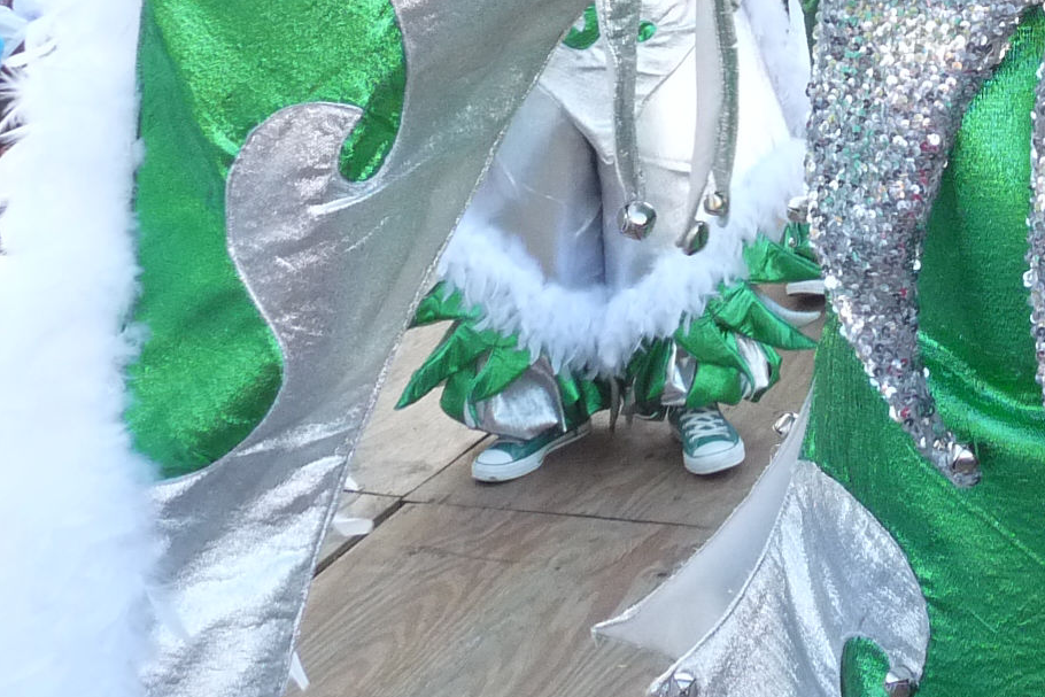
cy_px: -241
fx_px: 2293
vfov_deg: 16.2
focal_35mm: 79
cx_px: 1100
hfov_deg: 24.2
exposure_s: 1/250
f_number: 3.2
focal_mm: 4.8
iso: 250
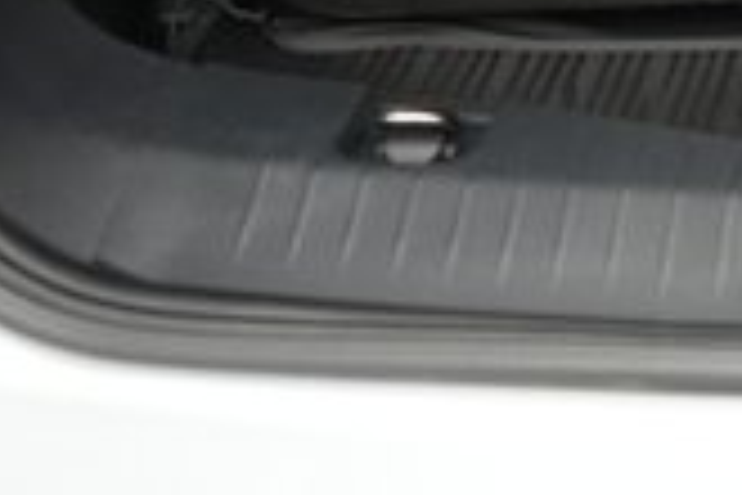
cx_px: 1106
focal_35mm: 97
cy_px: -436
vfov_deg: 12.7
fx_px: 1999
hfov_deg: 18.6
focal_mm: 25
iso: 6400
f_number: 2.8
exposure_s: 1/160
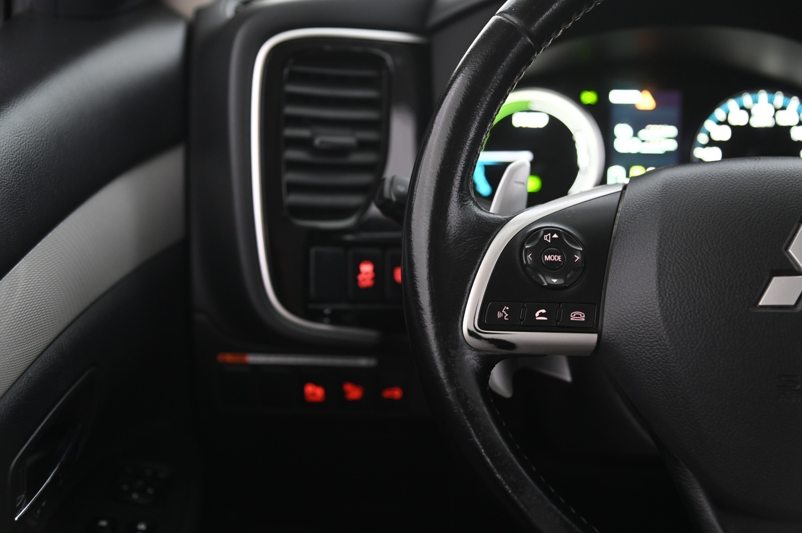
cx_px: 401
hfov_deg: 36.3
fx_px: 1224
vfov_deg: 24.6
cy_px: 266
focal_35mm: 55
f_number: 4
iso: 2000
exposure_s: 1/15
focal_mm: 55
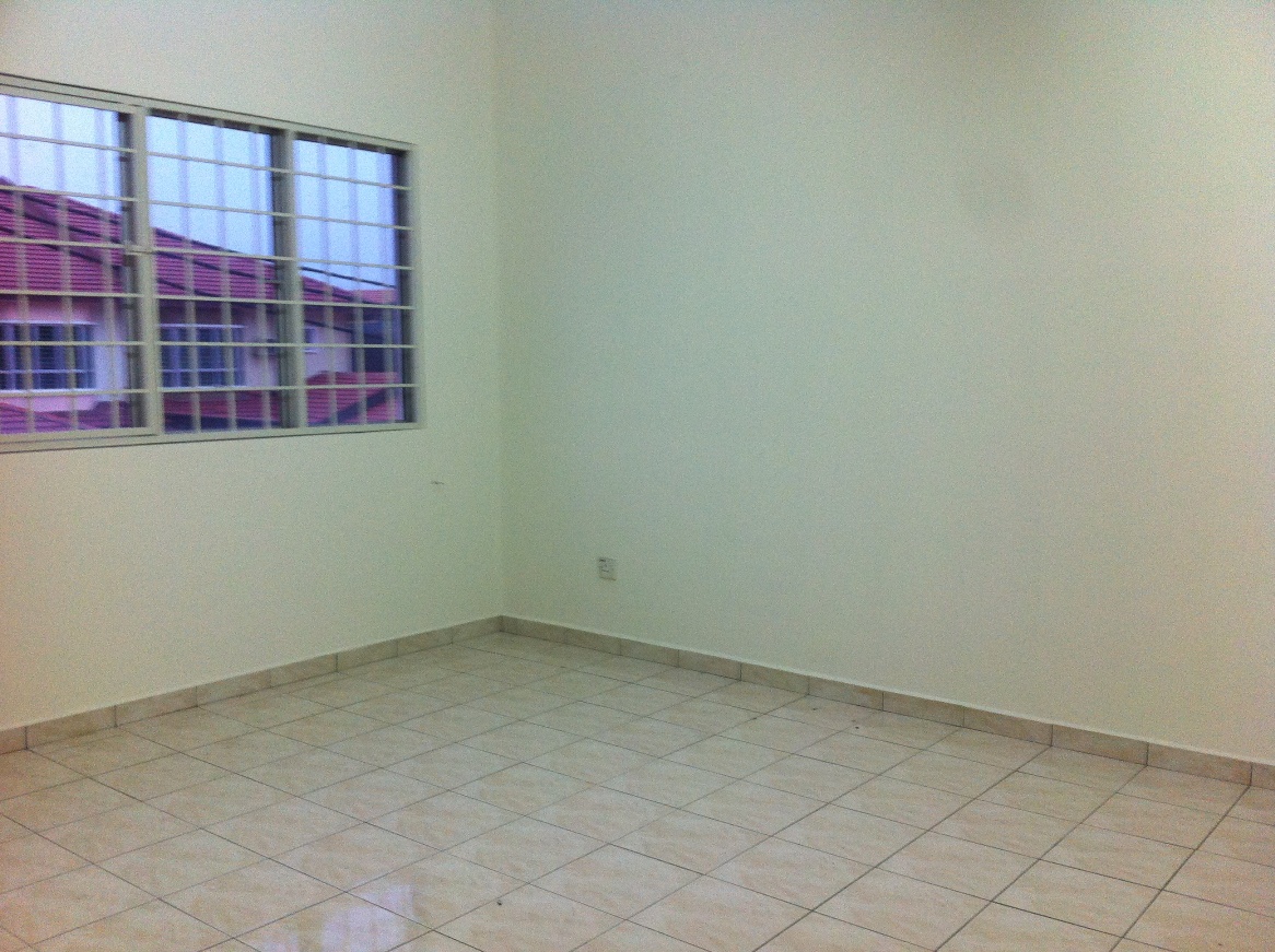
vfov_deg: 40.6
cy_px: 476
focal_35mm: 35
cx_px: 638
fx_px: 1287
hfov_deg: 52.7
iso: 160
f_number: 2.8
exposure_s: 1/17
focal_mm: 3.85
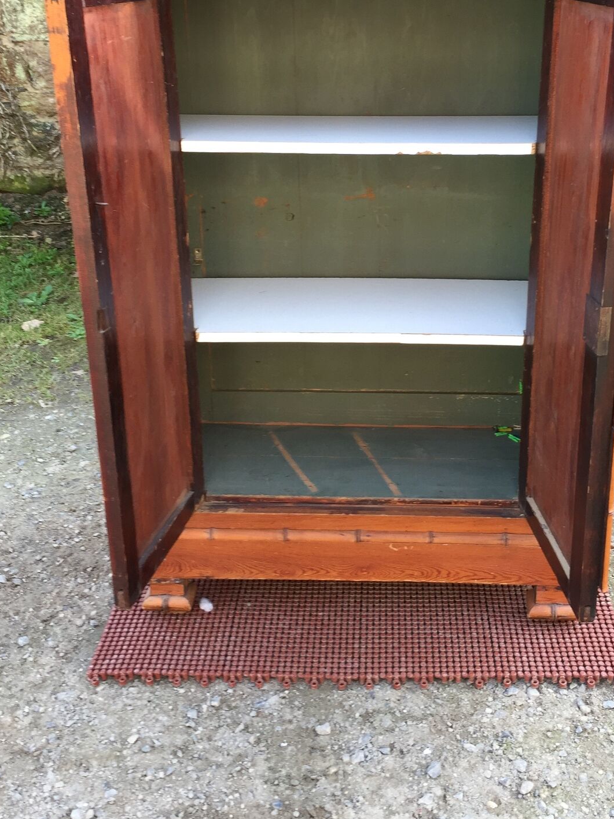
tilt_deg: -21.1
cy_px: 300
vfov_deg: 45.3
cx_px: 365
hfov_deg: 35.0
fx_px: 970
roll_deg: -0.3
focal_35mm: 41
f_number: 2.2
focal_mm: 4.15
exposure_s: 1/100
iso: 40
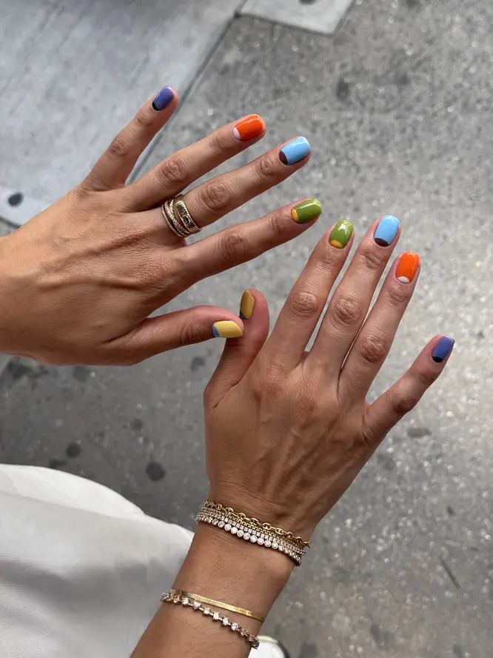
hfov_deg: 30.3
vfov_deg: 39.7
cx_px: 246
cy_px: 329
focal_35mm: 48
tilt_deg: -61.7
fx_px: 911
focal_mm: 6.76
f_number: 1.78
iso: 64
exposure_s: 1/457
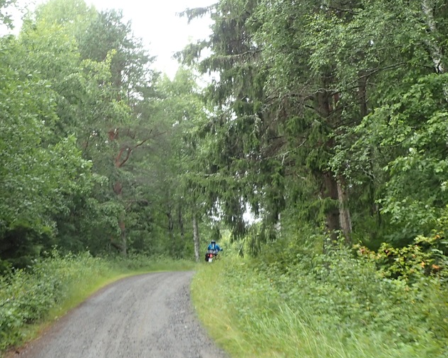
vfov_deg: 28.5
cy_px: 228
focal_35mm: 53
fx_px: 703
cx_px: 144
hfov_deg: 35.0
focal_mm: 4.5
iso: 100
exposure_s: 1/200
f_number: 2.8
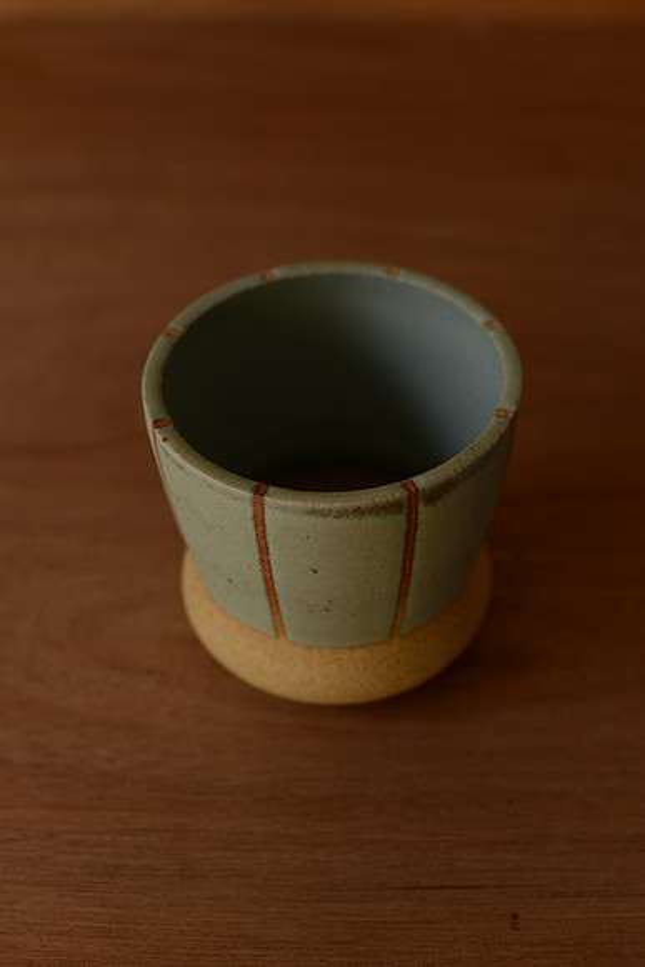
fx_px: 1343
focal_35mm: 50
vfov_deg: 39.6
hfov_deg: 27.0
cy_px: 484
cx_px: 322
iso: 500
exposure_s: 1/200
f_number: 3.2
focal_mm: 50
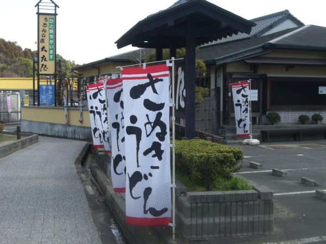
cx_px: 163
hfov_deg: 34.9
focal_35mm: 55
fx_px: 518
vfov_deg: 26.6
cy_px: 122
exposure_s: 1/250
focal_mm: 9
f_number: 3.3
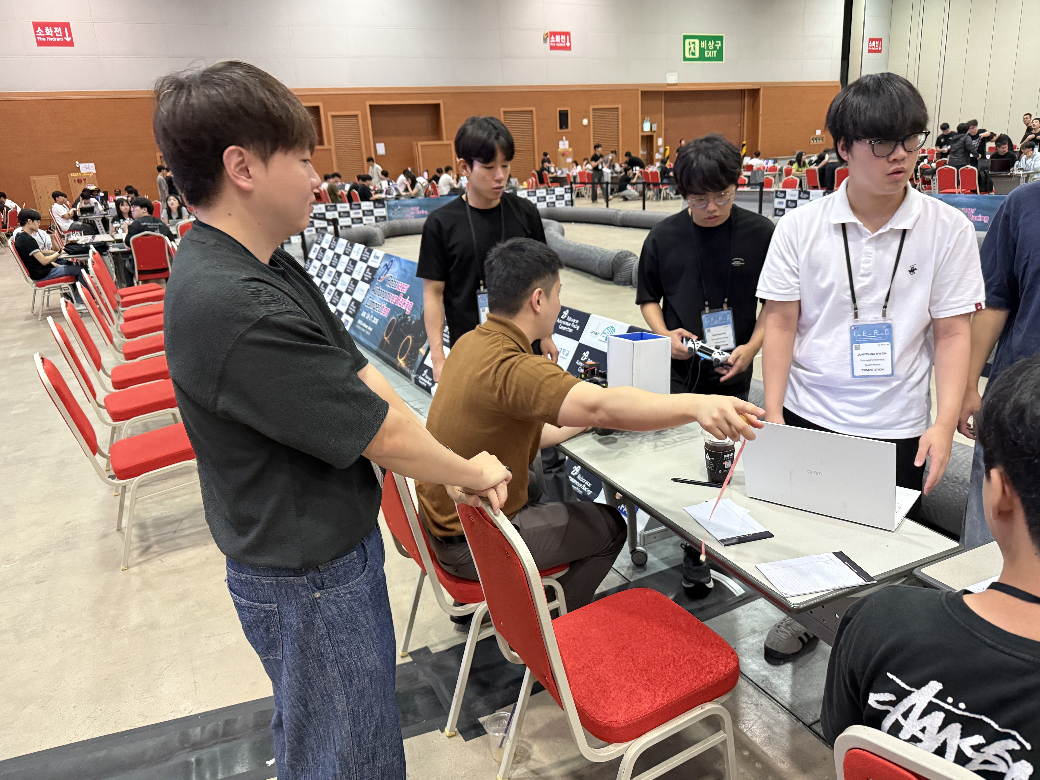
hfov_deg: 69.4
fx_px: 751
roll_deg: +4.3
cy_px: 391
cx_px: 538
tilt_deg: -15.3
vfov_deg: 54.9
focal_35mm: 25
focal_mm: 6.76
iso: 400
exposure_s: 1/60
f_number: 1.78
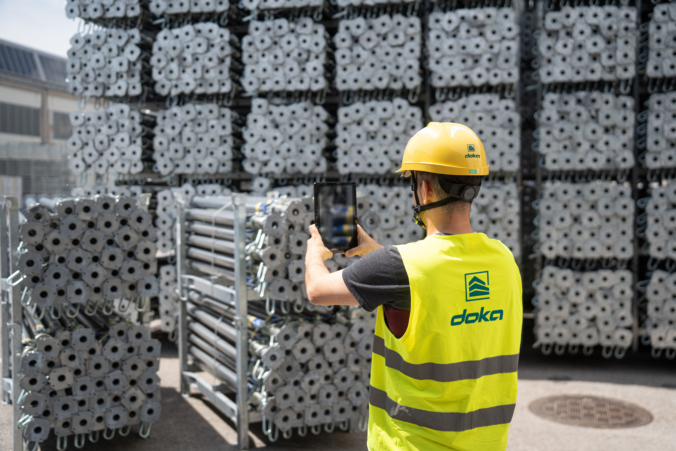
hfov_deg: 47.4
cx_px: 342
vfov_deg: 32.6
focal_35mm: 41
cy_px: 224
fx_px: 770
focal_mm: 40
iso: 100
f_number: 2.2
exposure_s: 1/2500
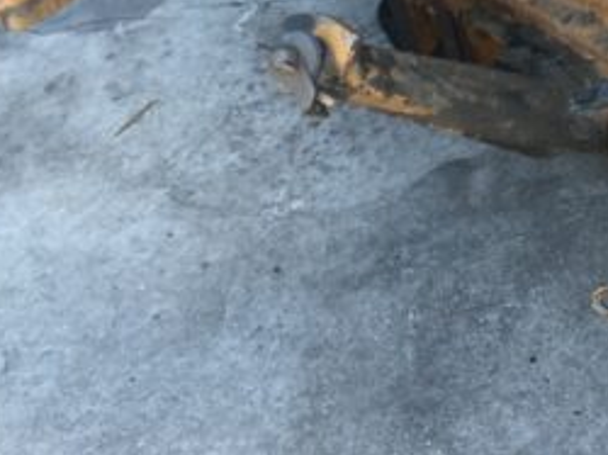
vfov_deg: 11.9
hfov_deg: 15.5
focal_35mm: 119
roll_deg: +6.6
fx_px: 2088
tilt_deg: -35.2
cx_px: 861
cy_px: -236
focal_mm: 4.15
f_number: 2.2
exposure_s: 1/100
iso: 32
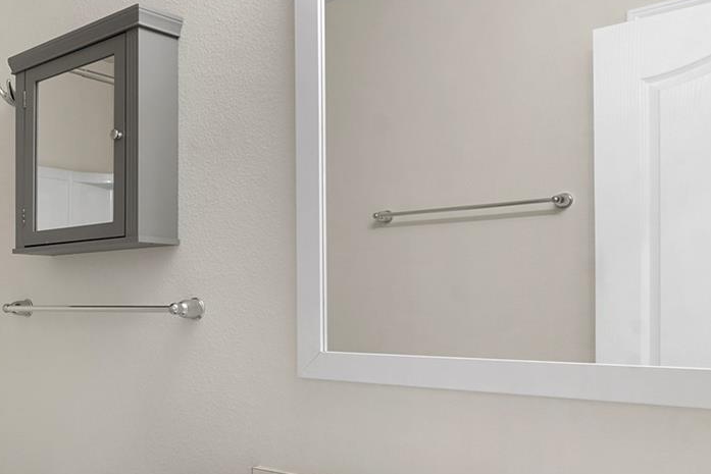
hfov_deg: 43.5
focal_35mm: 39
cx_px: 24
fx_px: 770
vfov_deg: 33.9
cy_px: 323
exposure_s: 1/50
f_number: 8
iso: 100
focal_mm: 17
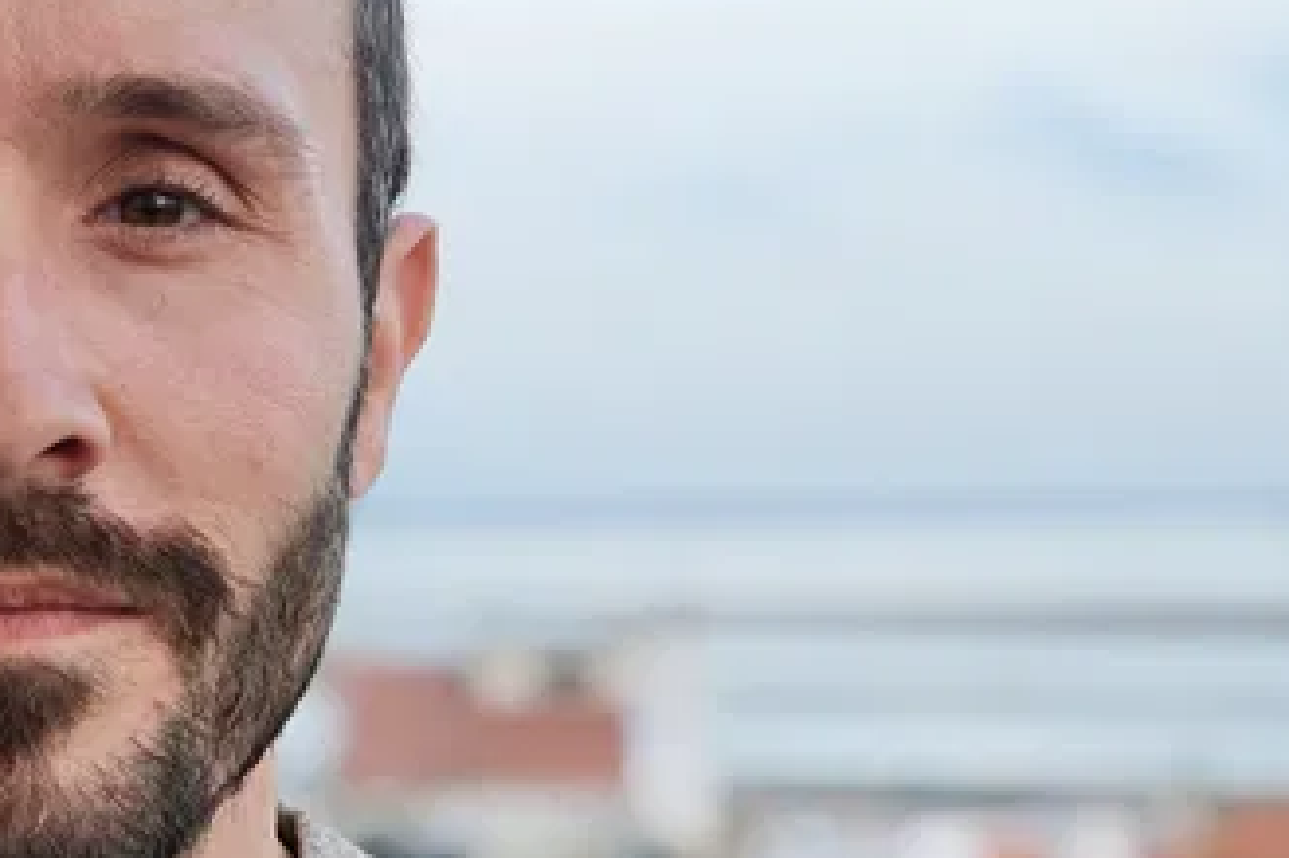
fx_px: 4652
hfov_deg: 15.5
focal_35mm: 130
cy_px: 417
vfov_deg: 10.5
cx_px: 53
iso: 64
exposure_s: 1/100
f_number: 2
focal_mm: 9
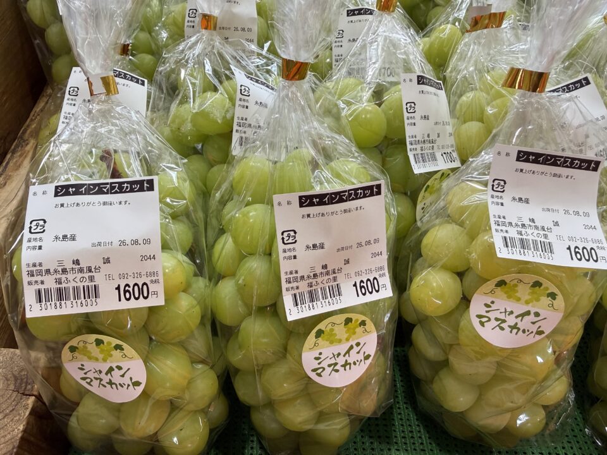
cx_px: 304
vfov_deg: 56.8
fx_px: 421
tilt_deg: -50.5
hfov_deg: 71.6
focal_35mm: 24
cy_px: 228
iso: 125
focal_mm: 2.22
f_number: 2.2
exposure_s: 1/120
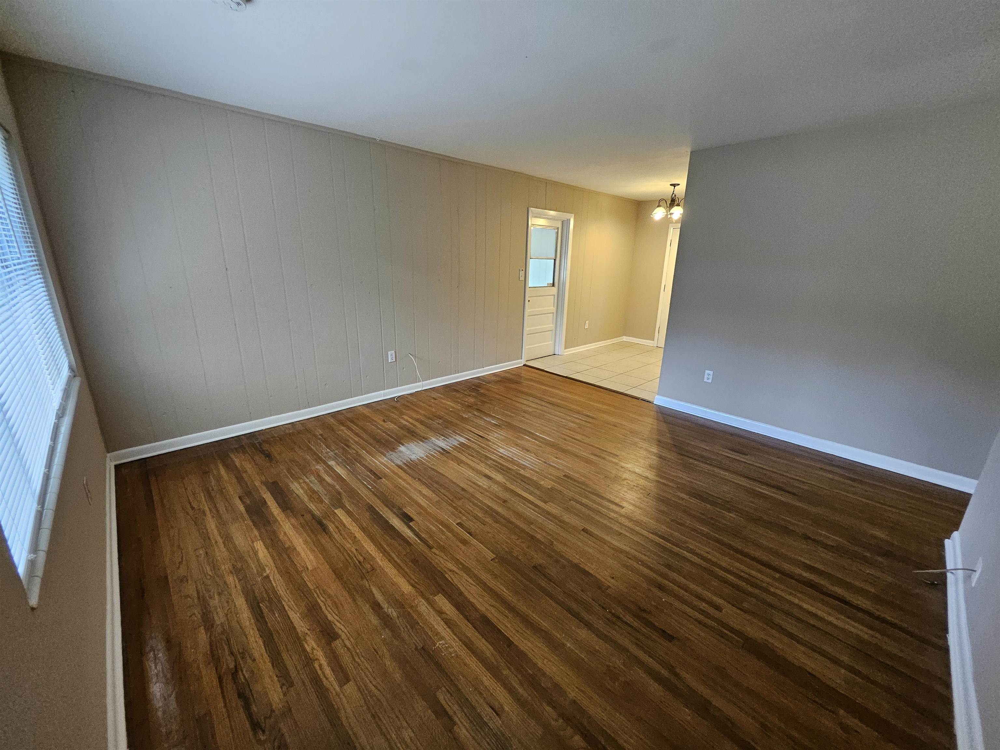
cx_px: 500
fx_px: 376
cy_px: 375
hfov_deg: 106.2
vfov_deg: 89.9
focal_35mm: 13
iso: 320
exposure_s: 1/60
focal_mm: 1.74
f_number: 2.2
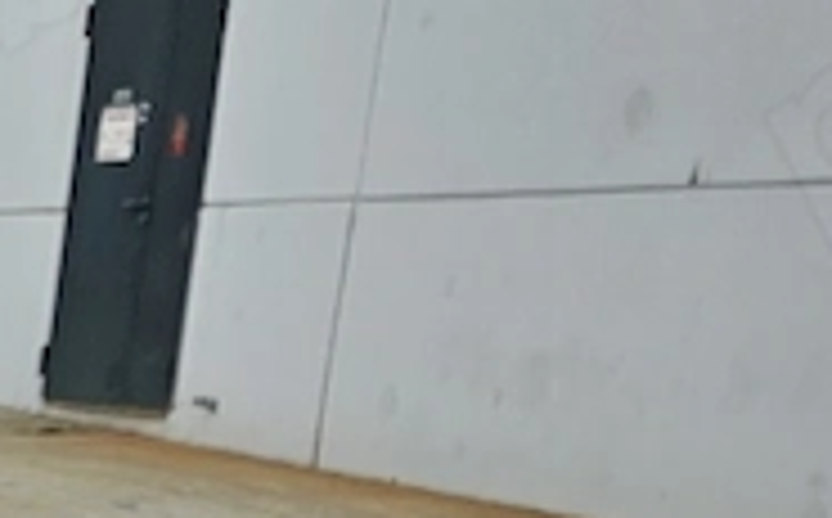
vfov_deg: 9.2
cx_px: -1390
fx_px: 2989
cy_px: 1077
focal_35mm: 132
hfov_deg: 11.7
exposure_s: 1/1354
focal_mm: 6.3
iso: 10
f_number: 1.7
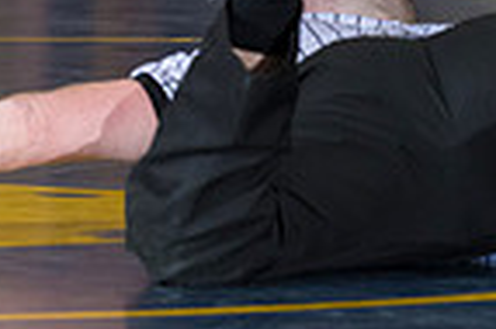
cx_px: -326
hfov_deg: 2.7
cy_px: 68
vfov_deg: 1.8
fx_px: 10349
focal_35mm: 752
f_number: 5.6
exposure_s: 1/250
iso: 1250
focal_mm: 185
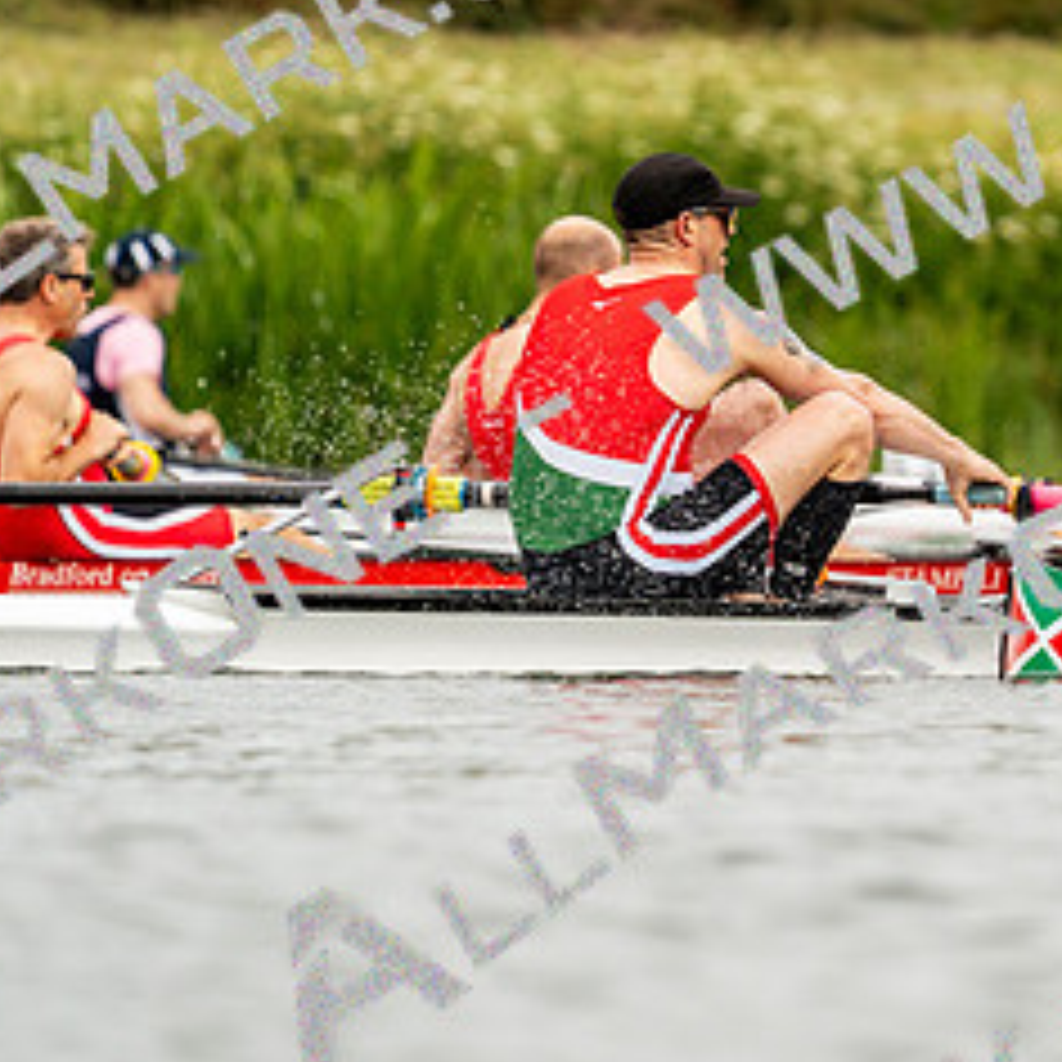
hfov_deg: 1.7
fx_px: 36758
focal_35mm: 1059
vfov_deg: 1.7
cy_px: 389
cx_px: 1202
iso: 400
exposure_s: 1/2000
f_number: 6.3
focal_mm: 506
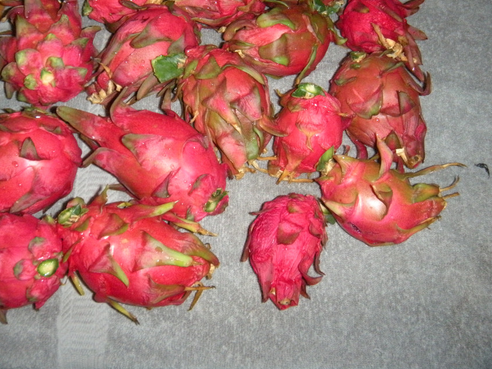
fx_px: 625
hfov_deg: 42.9
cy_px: 138
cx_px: 218
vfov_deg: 32.7
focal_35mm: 44
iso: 400
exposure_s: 1/60
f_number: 6.4
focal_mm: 5.9
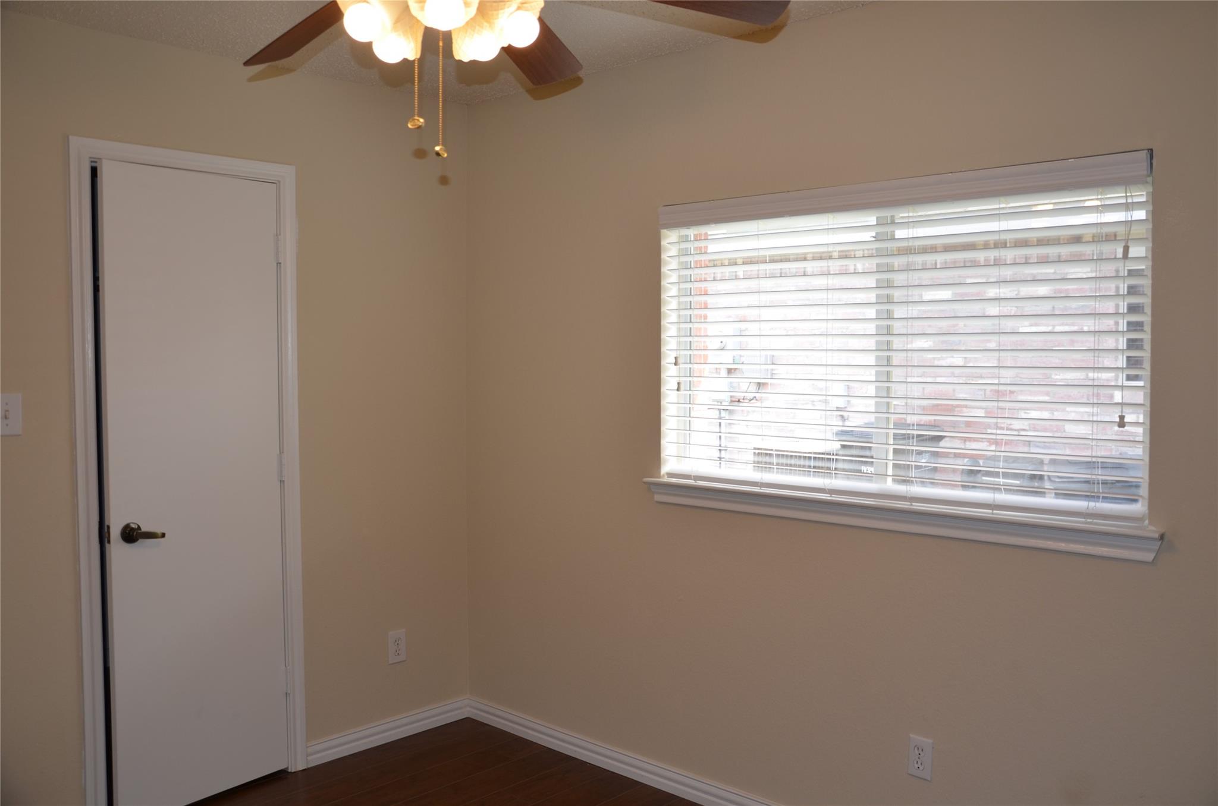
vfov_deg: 41.5
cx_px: 609
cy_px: 403
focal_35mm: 32
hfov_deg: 59.6
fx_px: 1063
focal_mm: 21
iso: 200
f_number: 3.8
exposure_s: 1/160
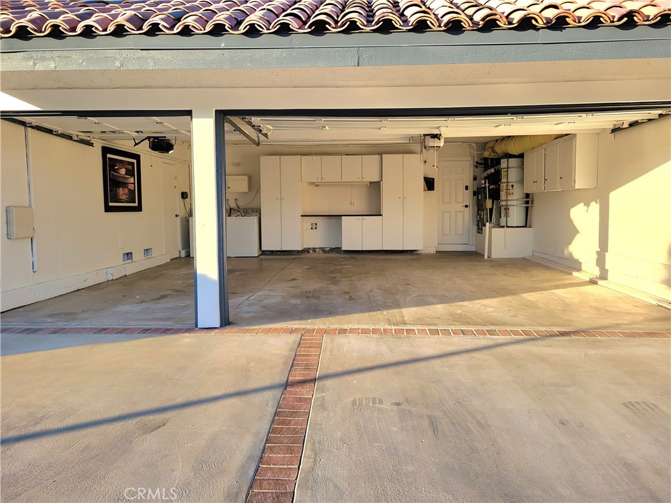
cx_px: 336
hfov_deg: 67.3
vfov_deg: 53.1
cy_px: 252
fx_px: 504
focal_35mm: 26
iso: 40
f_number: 1.8
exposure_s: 1/556
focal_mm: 5.4
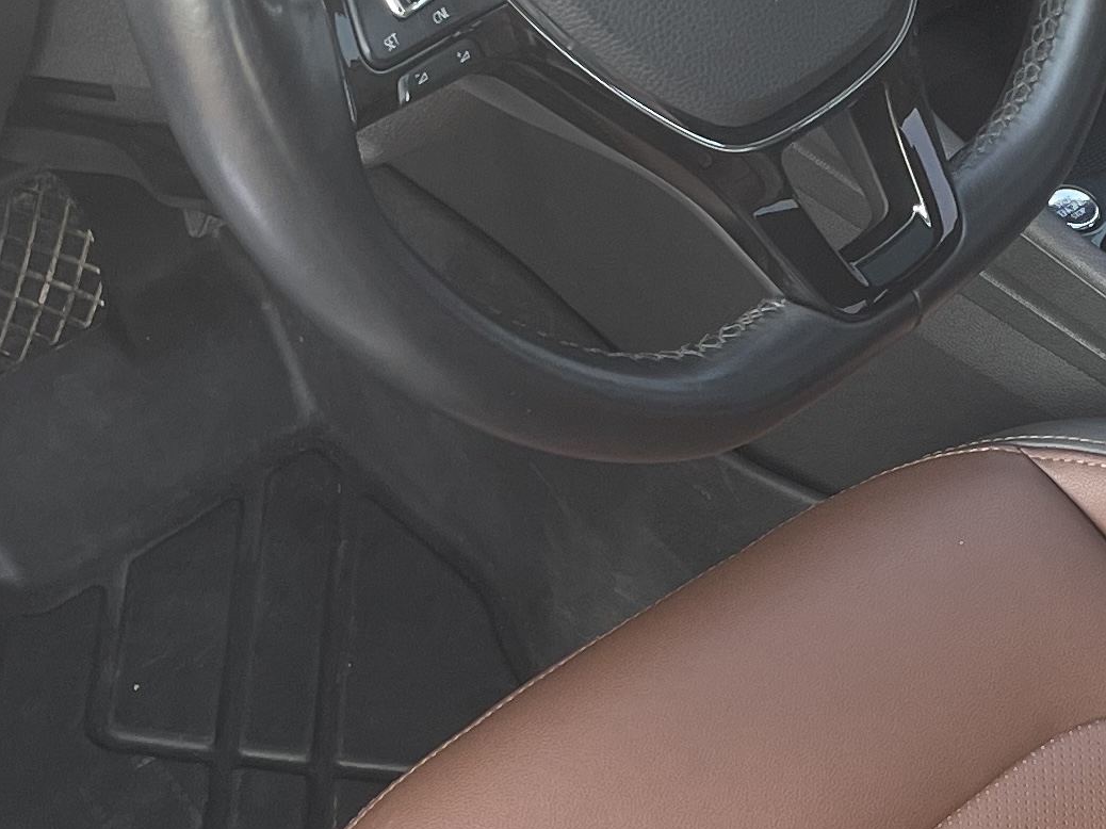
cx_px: 1073
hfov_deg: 19.0
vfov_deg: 14.6
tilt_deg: -38.8
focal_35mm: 101
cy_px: 400
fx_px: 3226
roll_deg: -6.6
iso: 64
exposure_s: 1/121
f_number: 1.6
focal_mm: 5.1
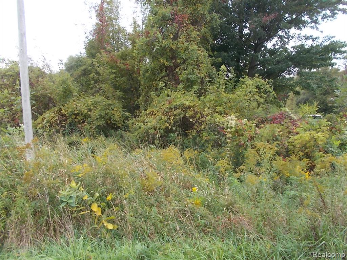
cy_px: 130
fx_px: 261
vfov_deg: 53.1
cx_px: 174
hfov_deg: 67.3
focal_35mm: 26
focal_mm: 4.6
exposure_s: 1/80
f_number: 3.2
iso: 80
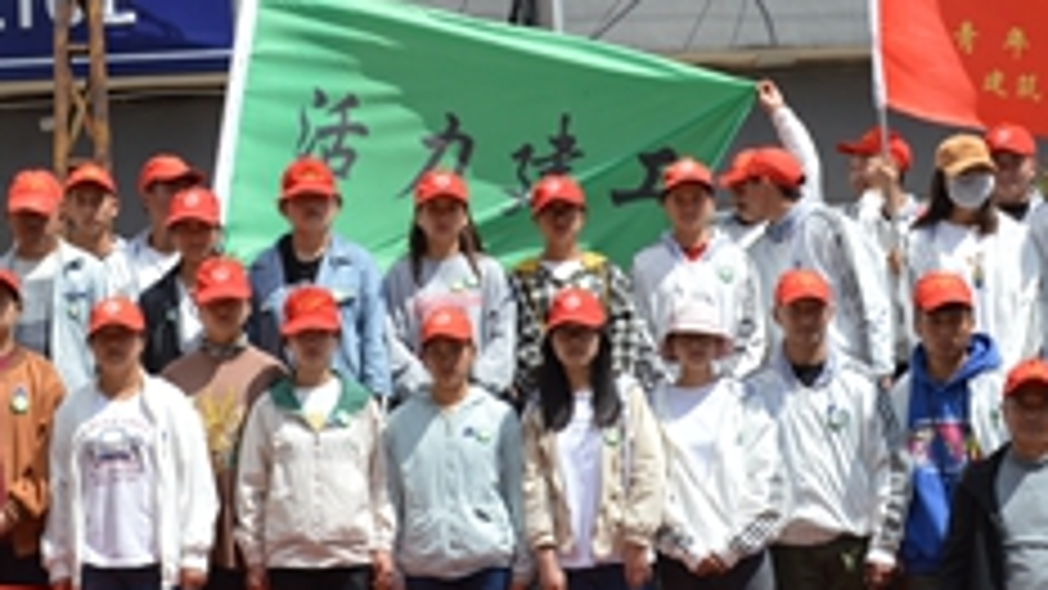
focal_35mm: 81
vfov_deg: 14.9
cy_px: 169
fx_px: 2251
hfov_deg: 26.2
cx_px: 486
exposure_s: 1/320
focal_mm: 20
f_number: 9
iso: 100
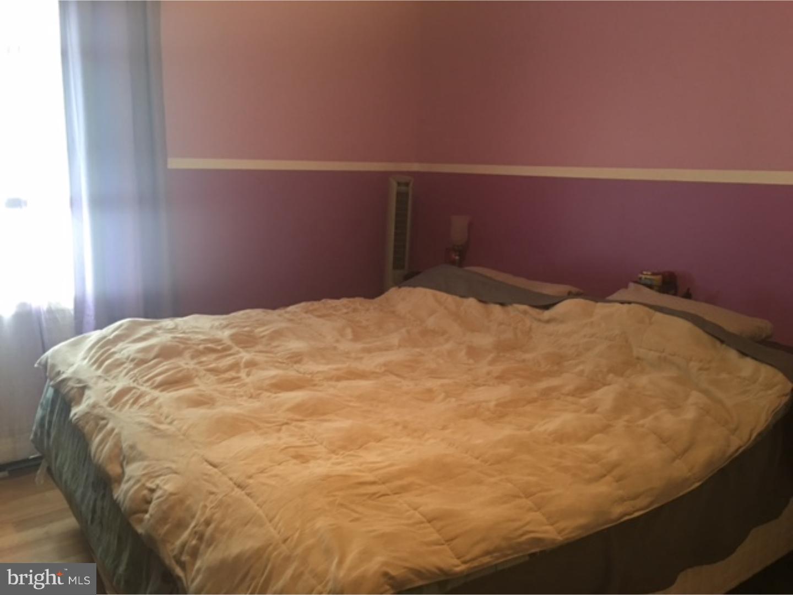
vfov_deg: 48.2
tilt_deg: -10.9
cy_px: 298
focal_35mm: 29
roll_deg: -1.6
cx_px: 396
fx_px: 664
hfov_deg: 61.7
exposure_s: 1/15
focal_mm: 4.15
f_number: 2.2
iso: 80
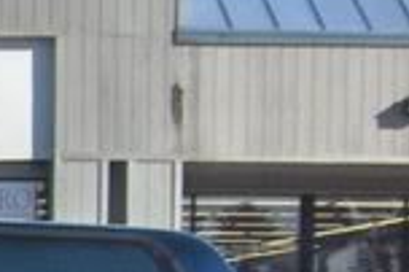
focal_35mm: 214
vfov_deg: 6.2
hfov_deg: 8.6
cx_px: -623
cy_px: 547
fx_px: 2429
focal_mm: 8
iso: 100
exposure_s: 1/787
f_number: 4.8
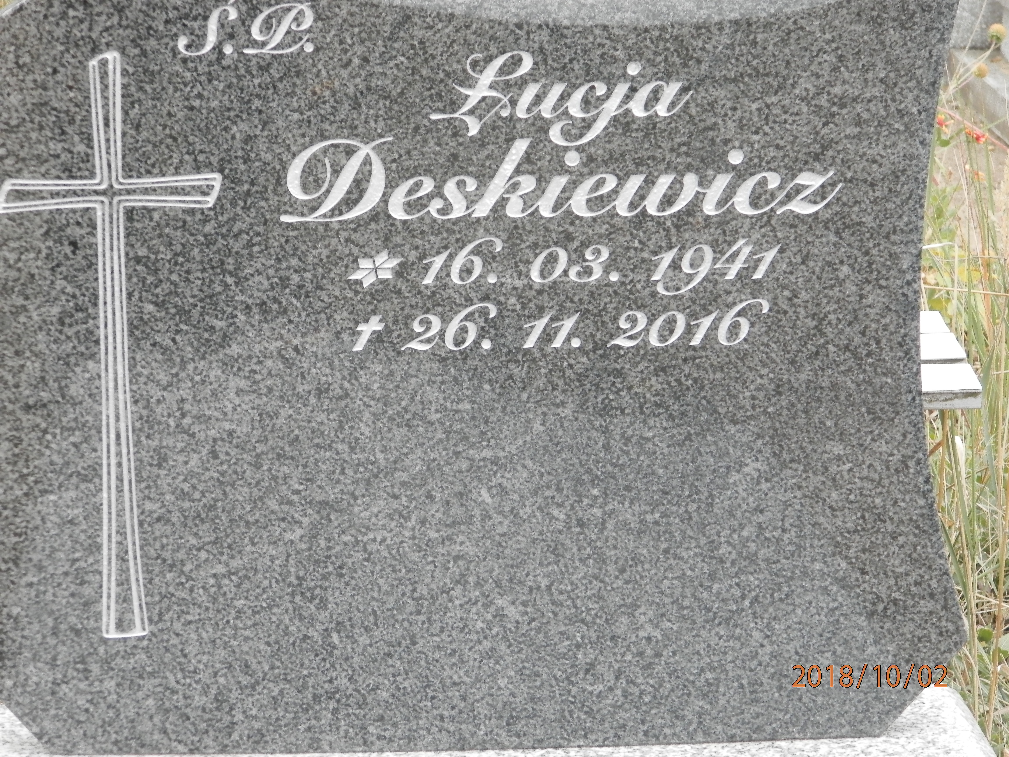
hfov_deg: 14.9
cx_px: 504
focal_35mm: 132
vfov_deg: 11.2
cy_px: 378
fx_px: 3848
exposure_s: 1/125
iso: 200
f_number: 4.7
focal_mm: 23.6
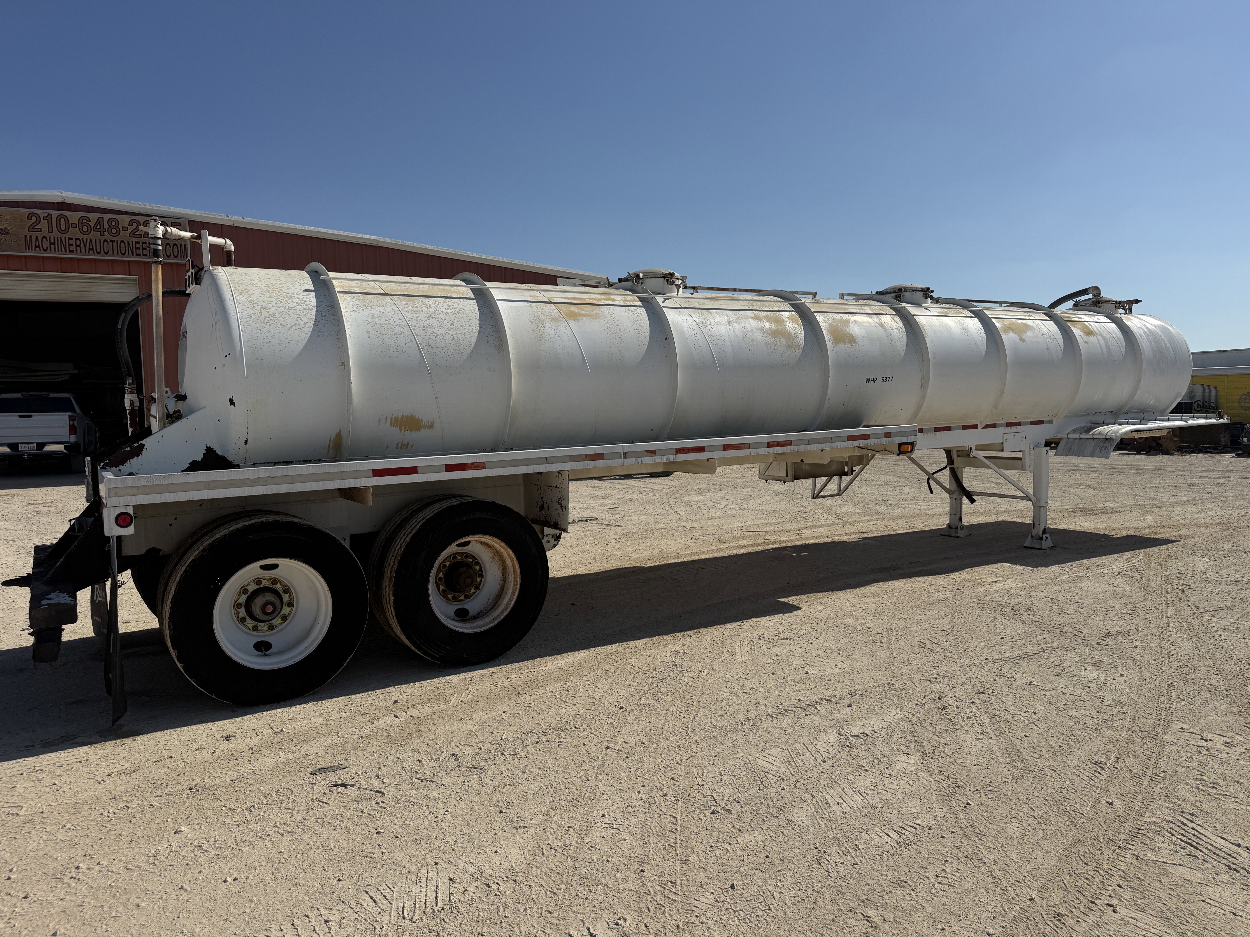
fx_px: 867
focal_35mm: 24
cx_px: 625
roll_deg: +1.1
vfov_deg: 56.8
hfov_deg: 71.6
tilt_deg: -2.4
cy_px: 468
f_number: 1.78
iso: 80
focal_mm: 6.76
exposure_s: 1/10309
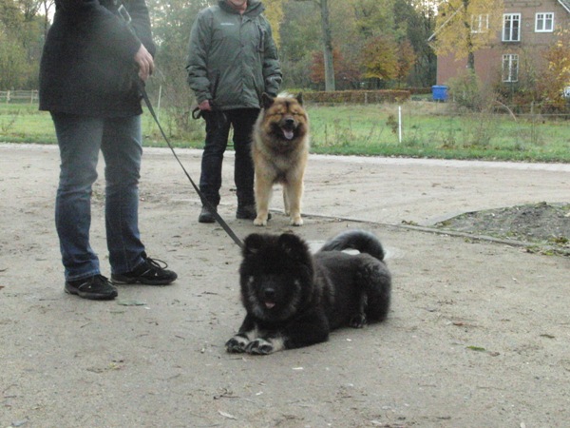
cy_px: 214
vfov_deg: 24.4
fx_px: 988
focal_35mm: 60
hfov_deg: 32.2
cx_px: 285
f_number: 9.5
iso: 1600
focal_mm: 10.41
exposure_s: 1/200
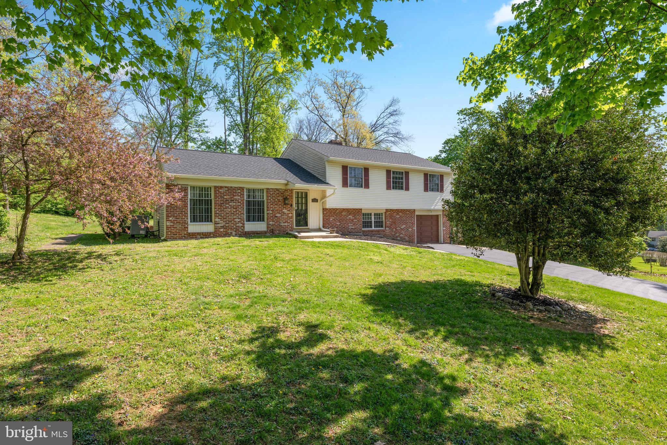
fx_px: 324
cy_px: 222
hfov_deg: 91.6
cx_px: 334
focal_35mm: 18
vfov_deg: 68.9
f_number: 7.1
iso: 320
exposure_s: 1/640
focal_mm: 17.5
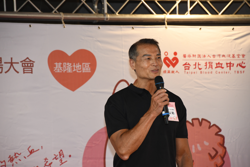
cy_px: 84
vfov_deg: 6.5
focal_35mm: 210
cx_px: 125
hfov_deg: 9.8
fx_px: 1458
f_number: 6
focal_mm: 140
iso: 800
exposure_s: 1/80
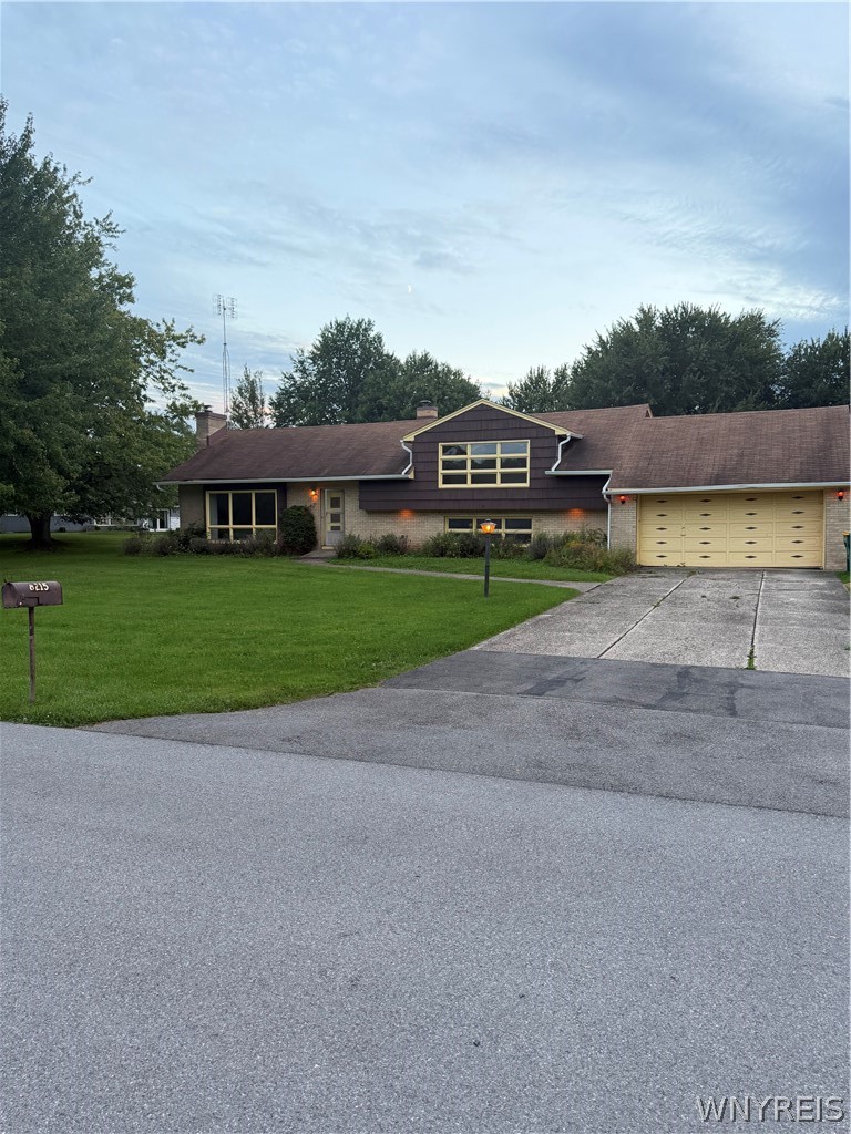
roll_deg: -0.5
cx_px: 426
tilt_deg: -2.1
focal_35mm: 24
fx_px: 787
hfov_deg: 56.8
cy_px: 567
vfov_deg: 71.6
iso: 200
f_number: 1.78
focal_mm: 6.76
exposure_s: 1/112
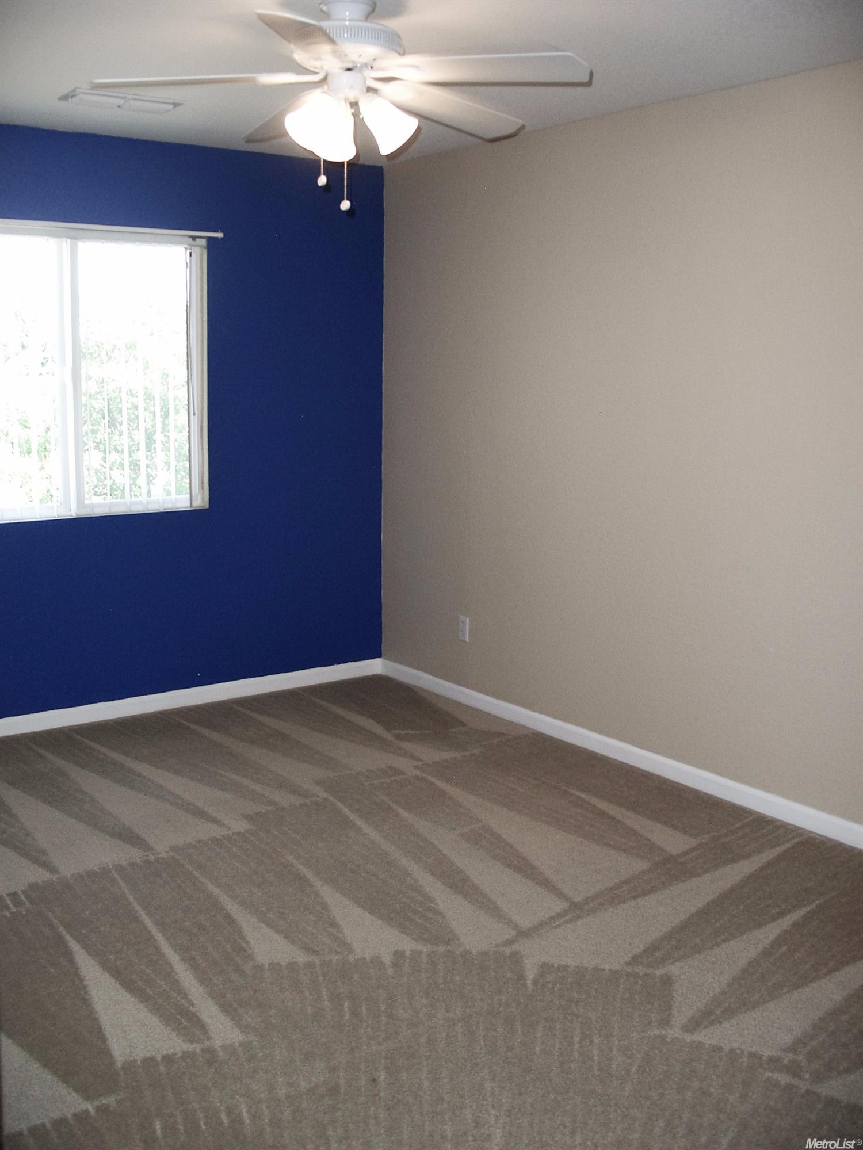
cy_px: 575
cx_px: 432
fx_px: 1097
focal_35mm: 33
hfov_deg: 43.0
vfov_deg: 55.3
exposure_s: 1/60
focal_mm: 7.1
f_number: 2.8
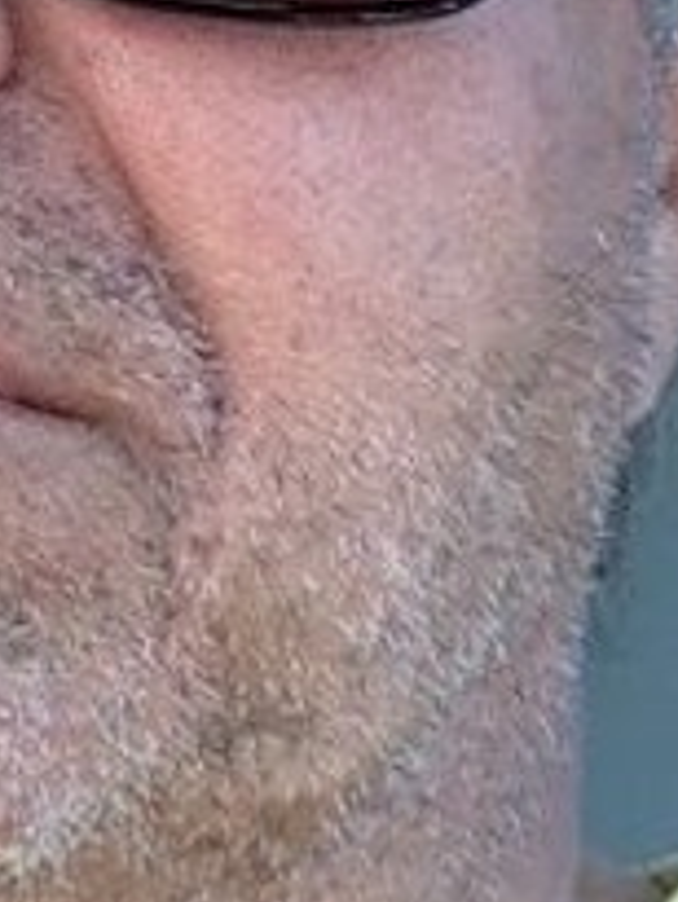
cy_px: 141
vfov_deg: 14.9
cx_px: -167
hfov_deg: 11.1
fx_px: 3418
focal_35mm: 131
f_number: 2.4
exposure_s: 1/40
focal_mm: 2.18
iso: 40
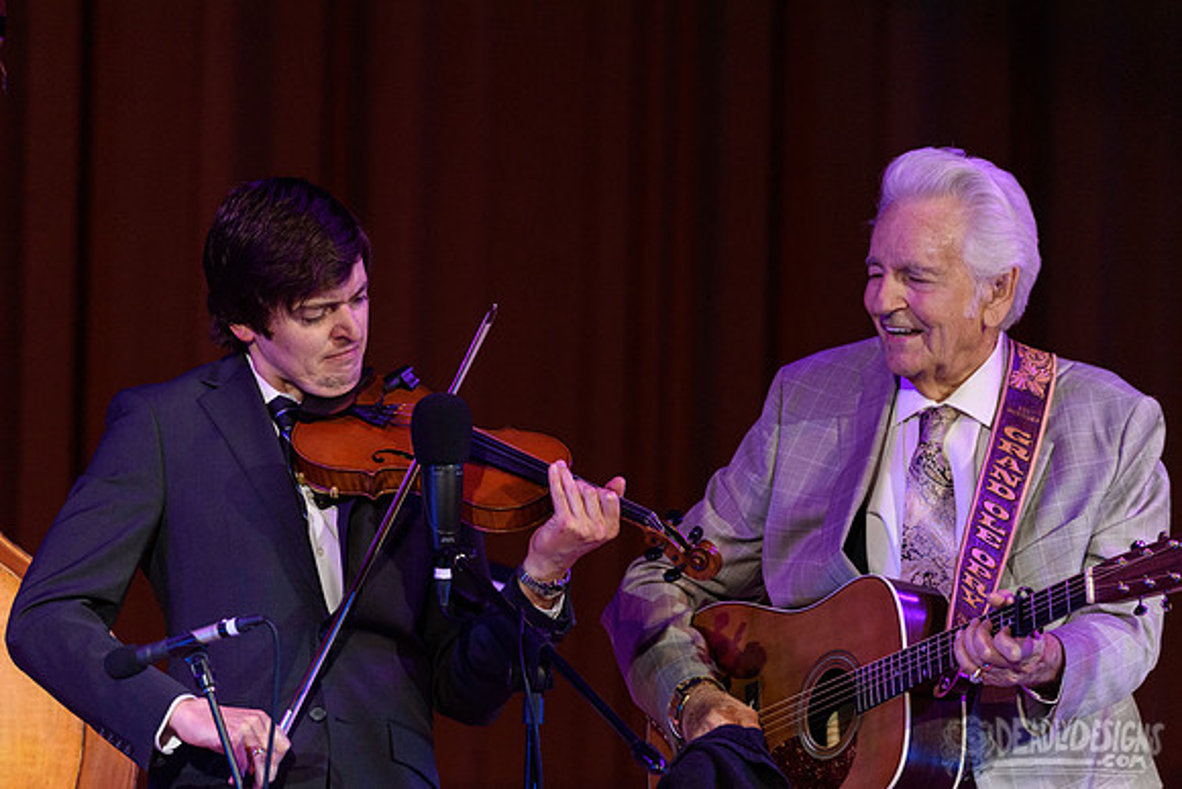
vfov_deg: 2.7
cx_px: 579
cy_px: 386
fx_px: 16760
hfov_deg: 4.0
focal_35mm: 510
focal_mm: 500
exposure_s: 1/400
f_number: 6
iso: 2500
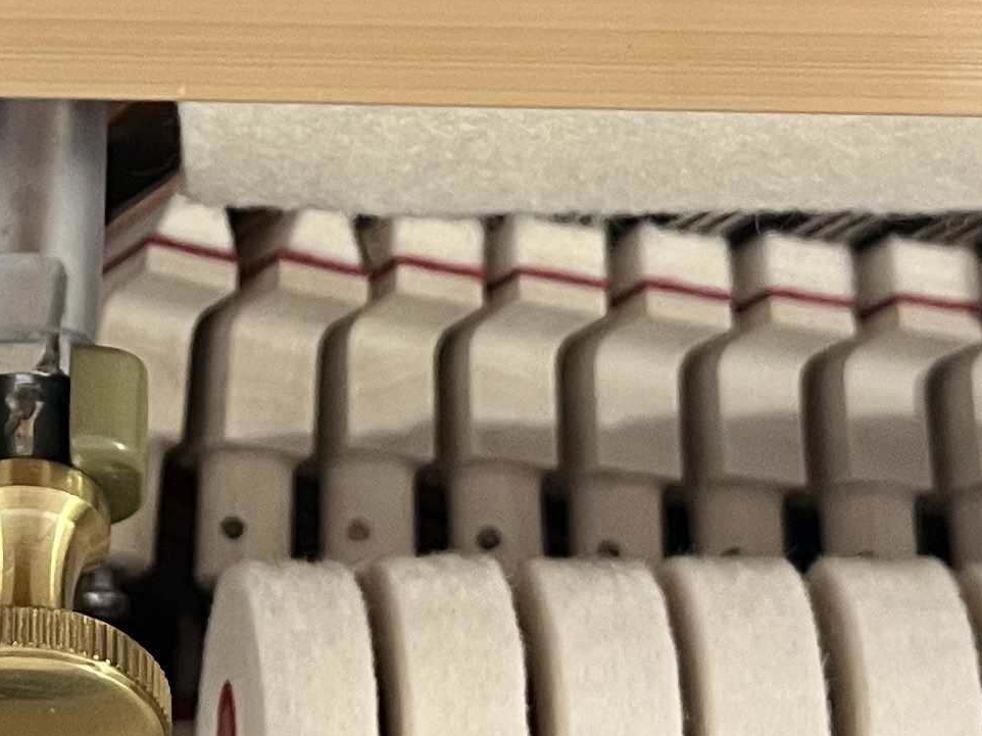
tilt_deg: -68.4
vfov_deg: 13.5
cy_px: 102
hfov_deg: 17.8
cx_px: 111
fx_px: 3091
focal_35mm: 109
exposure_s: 1/50
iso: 320
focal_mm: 5.1
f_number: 1.6
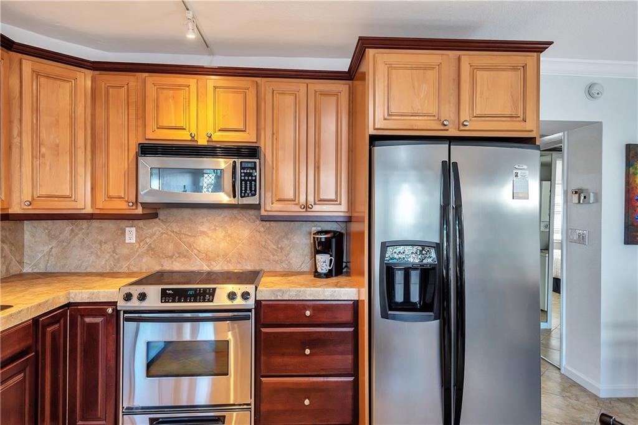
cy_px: 212
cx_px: 319
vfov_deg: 57.2
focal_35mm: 22
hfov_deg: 78.6
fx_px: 390
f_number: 8
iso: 320
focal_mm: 22
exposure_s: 1/10
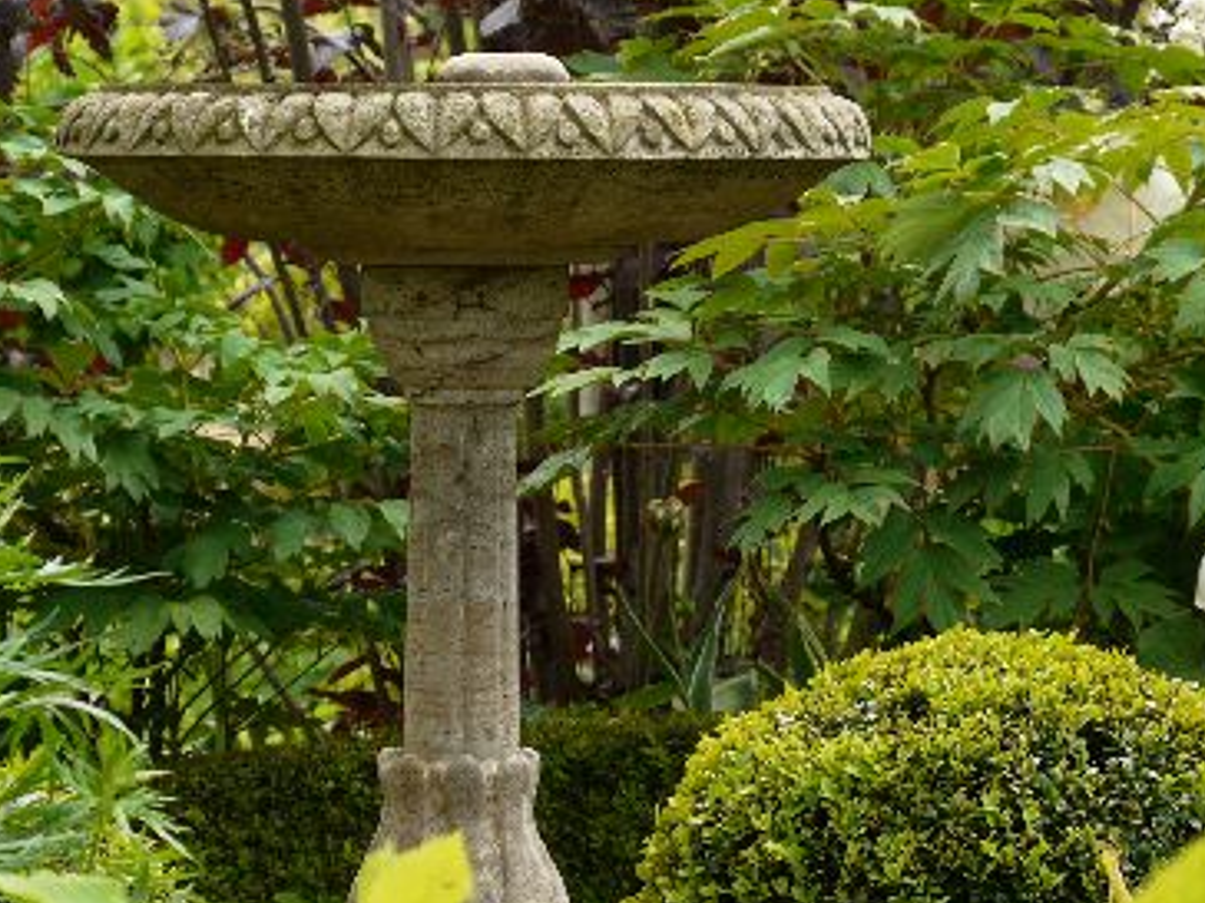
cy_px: 496
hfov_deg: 11.2
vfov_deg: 8.4
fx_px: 6127
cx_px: 662
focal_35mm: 176
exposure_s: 1/100
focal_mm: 50
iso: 200
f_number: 6.3
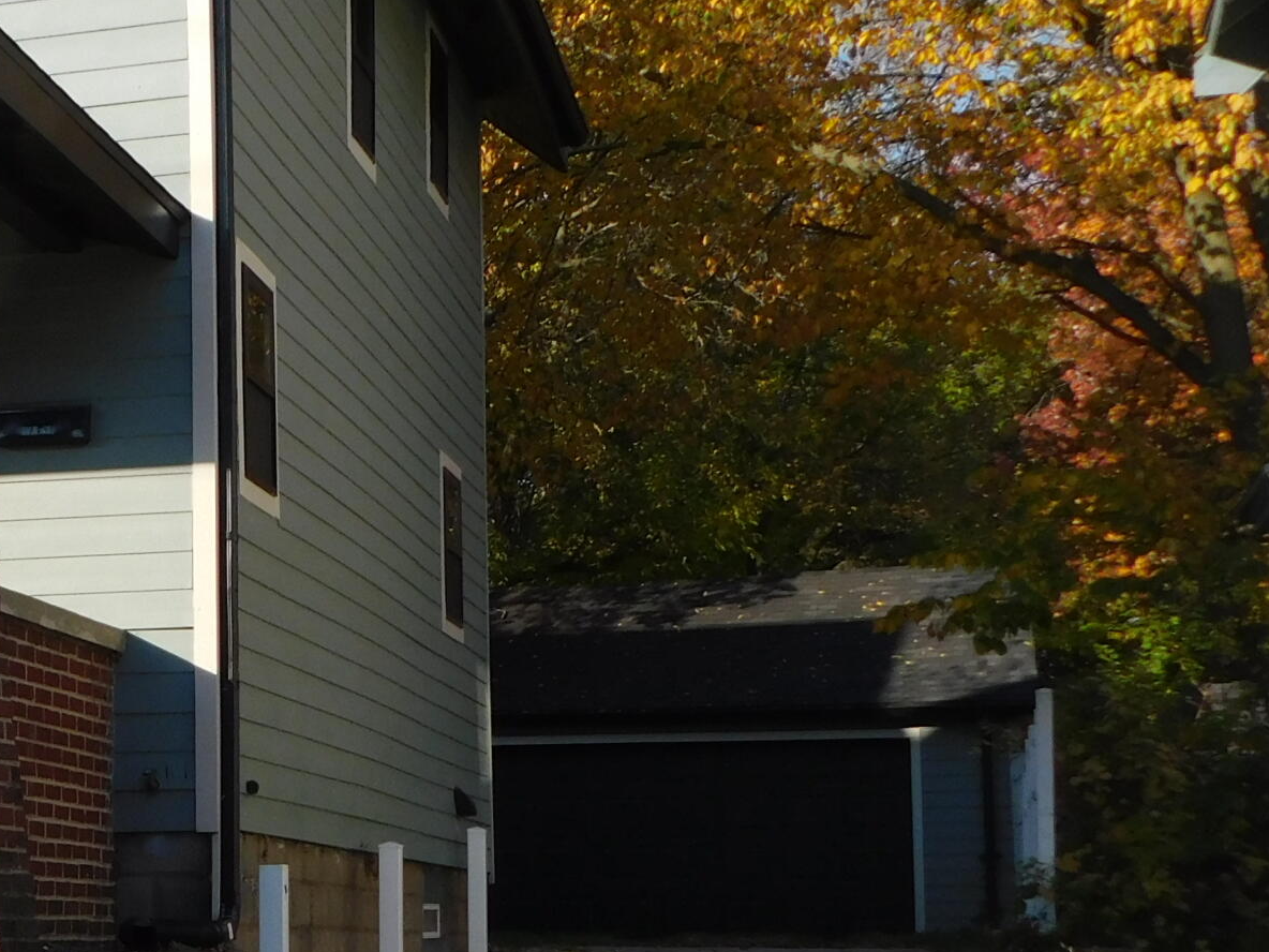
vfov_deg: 19.3
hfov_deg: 23.5
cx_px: -242
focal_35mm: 76
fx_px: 2786
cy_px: 706
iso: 125
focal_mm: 5.3
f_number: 3.2
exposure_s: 1/1000
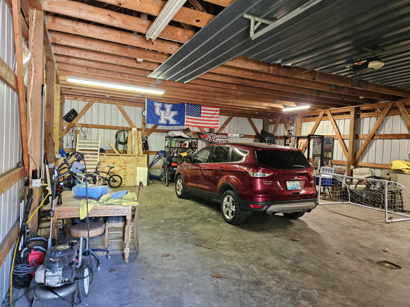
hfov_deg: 73.9
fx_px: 272
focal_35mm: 23
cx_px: 205
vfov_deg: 58.9
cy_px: 154
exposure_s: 1/30
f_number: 1.8
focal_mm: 5.4
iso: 320
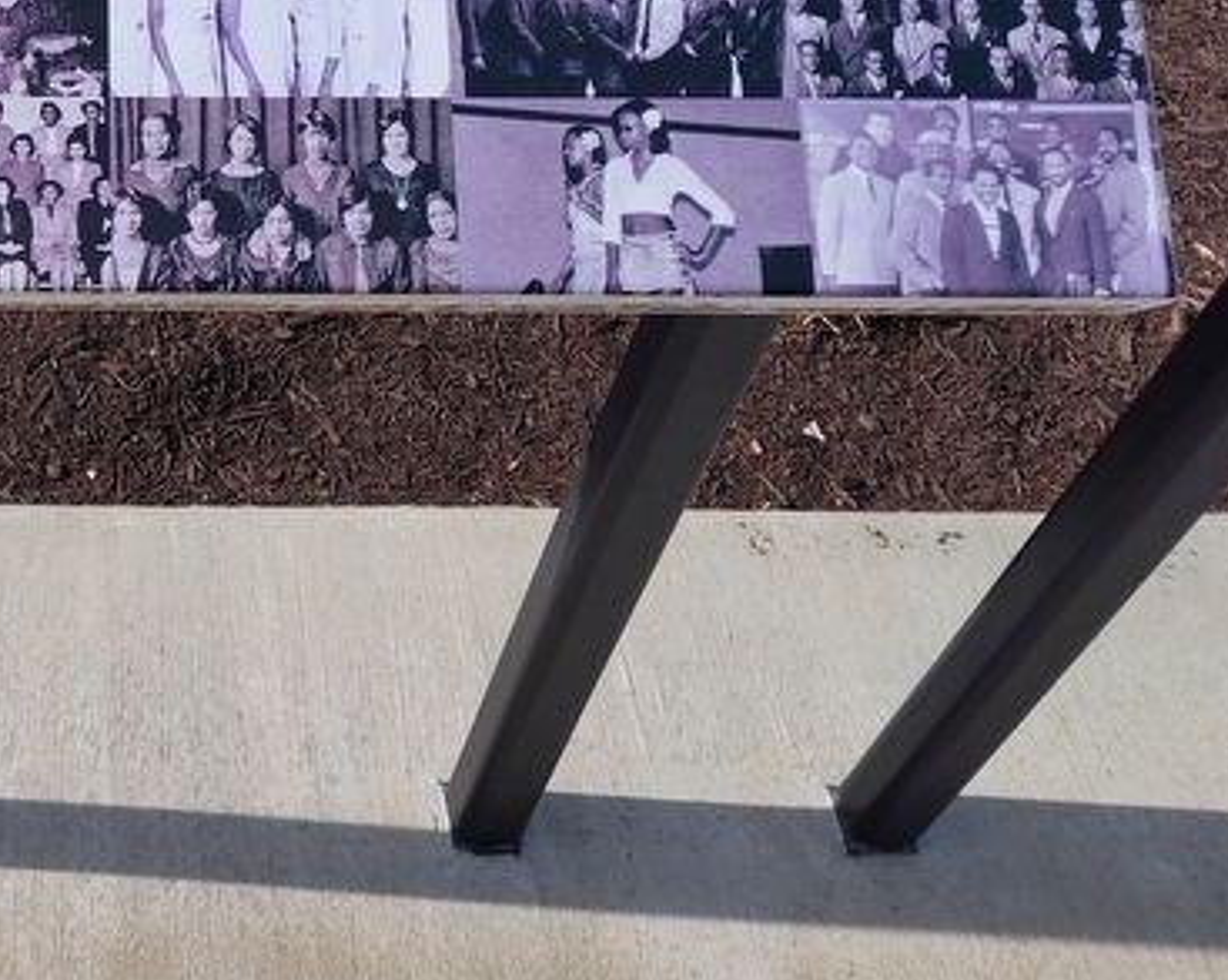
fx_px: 1779
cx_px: -33
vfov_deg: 30.1
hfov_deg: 34.3
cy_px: 197
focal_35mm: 49
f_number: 1.8
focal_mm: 5.56
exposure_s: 1/1854
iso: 100
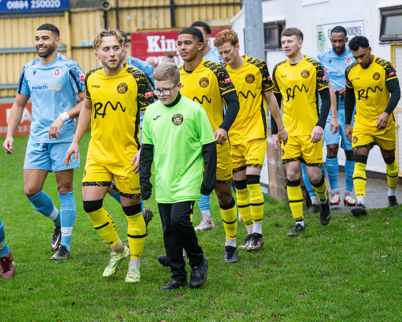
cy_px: 161
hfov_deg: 13.6
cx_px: 188
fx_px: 1683
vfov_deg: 10.9
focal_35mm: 142
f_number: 2.8
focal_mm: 74
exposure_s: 1/2000
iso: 2000
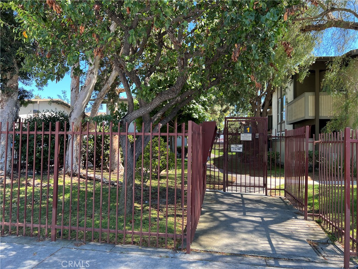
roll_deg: +0.1
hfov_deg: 67.3
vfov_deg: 53.1
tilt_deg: +1.8
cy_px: 134
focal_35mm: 26
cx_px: 179
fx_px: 269
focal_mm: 5.7
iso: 50
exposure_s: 1/365
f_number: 1.5
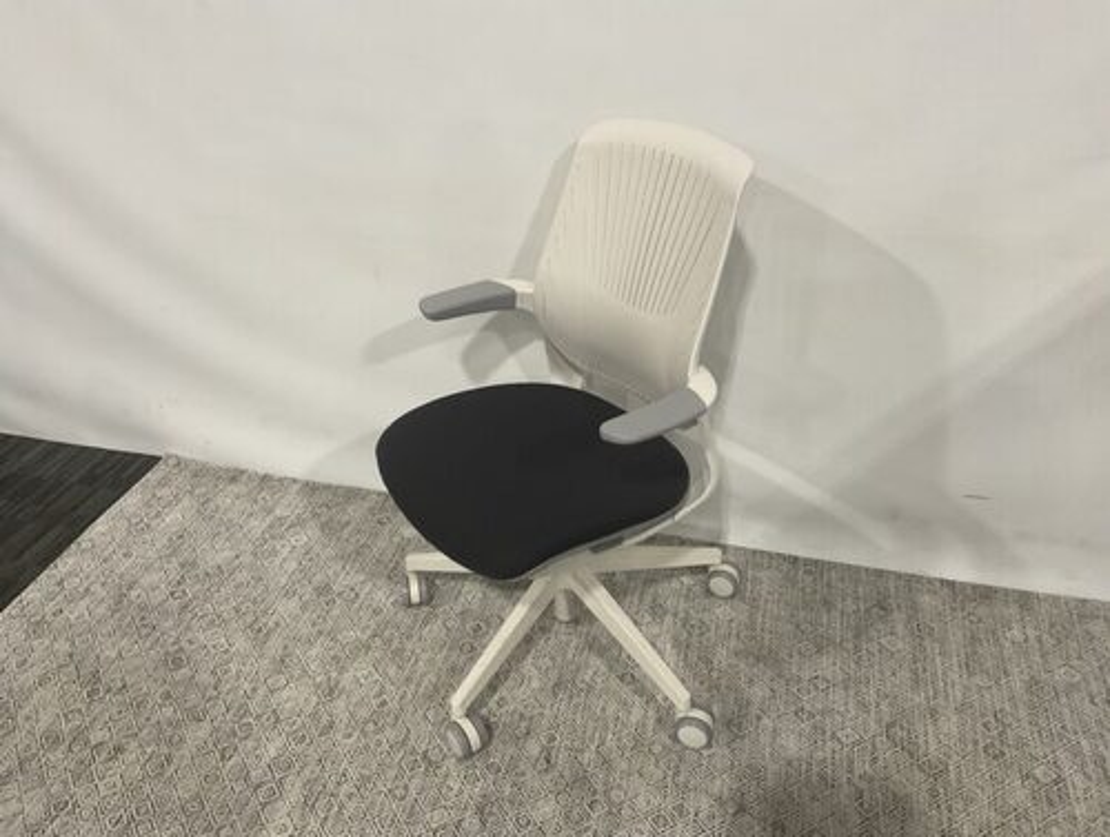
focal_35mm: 29
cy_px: 418
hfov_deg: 61.6
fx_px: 932
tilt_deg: -32.4
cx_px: 555
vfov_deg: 48.4
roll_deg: -1.4
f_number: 1.8
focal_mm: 3
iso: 100
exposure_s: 1/60
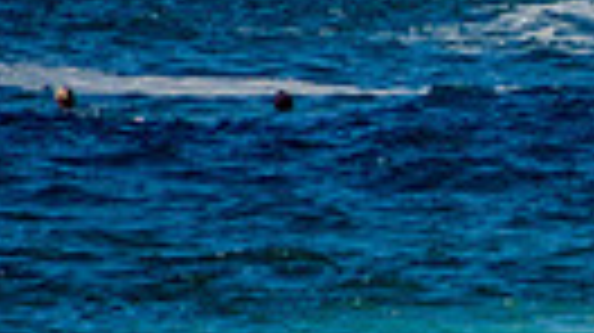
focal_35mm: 2879
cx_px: 1156
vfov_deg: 0.4
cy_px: 187
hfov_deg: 0.8
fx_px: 45309
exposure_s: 1/2000
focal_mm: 400
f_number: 5.6
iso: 320
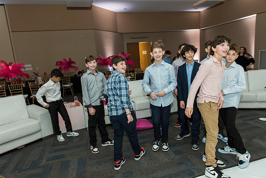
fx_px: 177
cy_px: 89
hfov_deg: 73.7
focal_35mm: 24
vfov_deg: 53.2
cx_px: 133
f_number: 4
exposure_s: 1/100
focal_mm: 24
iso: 1000
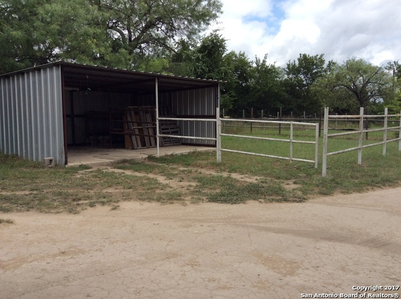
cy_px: 150
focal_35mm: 32
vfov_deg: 44.1
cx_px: 200
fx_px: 370
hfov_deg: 56.9
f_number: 2.4
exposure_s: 1/1192
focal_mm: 3.3
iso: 32
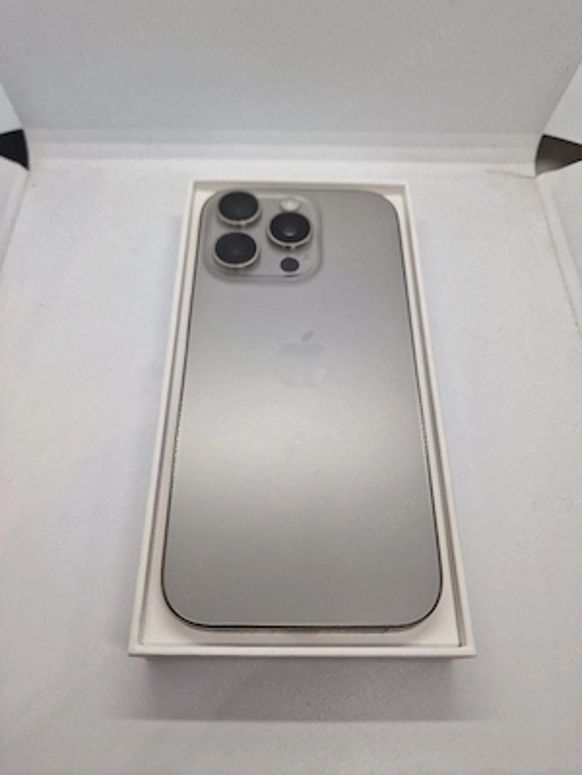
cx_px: 291
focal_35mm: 23
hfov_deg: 58.9
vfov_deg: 73.9
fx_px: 516
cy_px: 388
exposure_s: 1/182
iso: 50
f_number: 1.8
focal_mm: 6.4
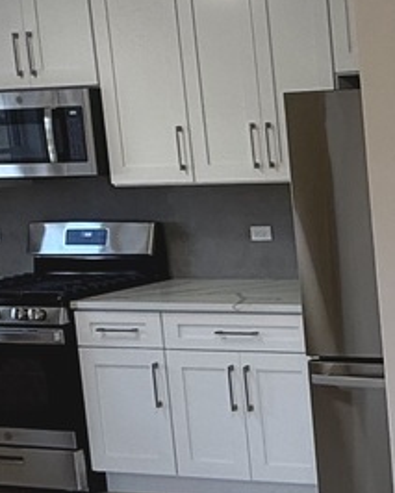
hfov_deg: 17.2
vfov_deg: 25.7
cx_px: 699
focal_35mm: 74
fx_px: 1081
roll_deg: +2.9
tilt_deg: -5.8
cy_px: 263
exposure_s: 1/128
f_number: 2.2
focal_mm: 2.22
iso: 64
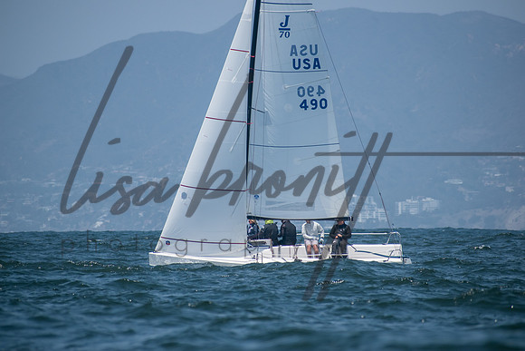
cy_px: 176
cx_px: 262
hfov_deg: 4.6
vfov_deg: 3.1
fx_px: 6564
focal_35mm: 450
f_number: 8
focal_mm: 300
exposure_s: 1/1600
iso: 400
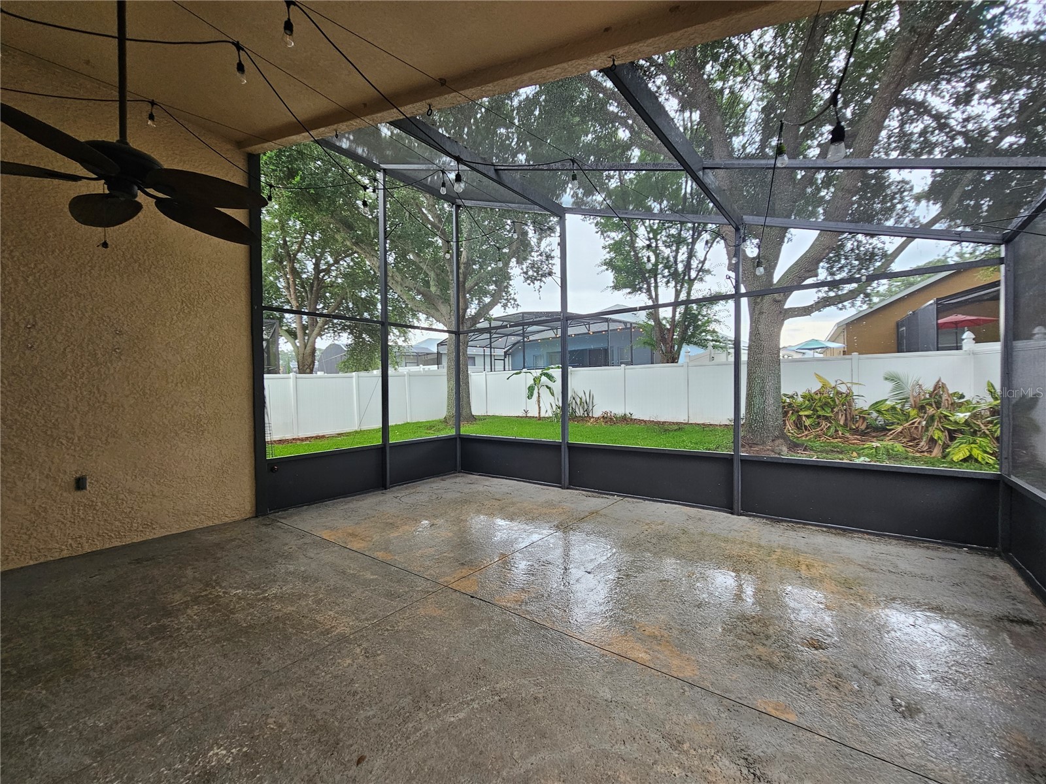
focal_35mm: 13
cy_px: 392
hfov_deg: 106.2
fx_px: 393
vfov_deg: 89.9
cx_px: 523
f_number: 2.2
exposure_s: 1/60
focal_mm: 2.2
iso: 125
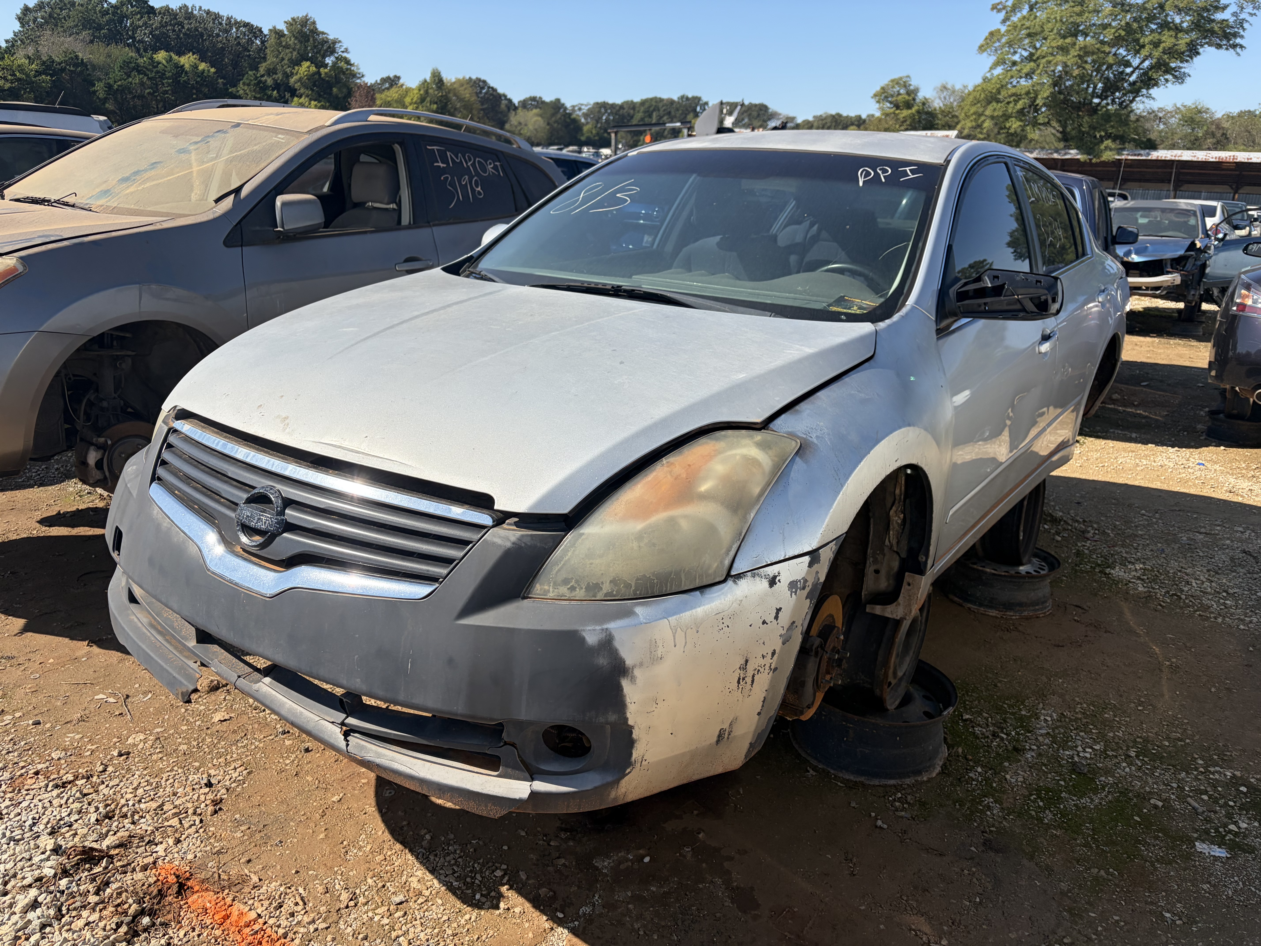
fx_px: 947
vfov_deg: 53.1
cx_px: 630
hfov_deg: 67.3
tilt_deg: -14.8
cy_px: 473
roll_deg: -1.2
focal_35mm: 26
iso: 64
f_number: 1.6
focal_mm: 5.96
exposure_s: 1/4065
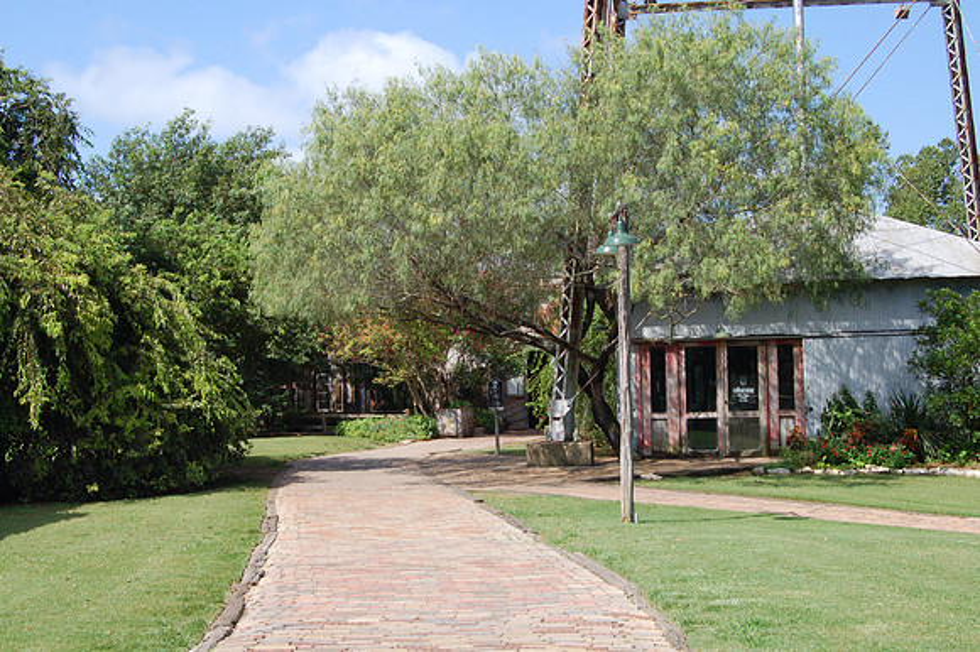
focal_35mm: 52
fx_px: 1428
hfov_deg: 37.9
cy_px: 326
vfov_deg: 25.7
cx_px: 490
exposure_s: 1/320
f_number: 14
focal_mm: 35
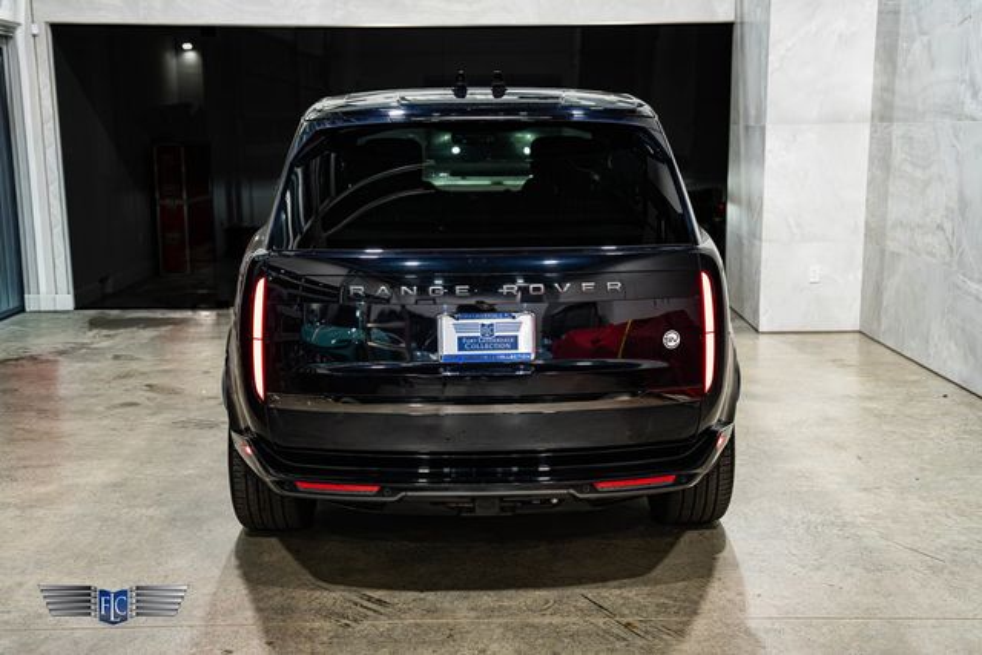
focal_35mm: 44
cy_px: 328
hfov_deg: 44.5
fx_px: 1201
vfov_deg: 30.5
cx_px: 491
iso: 1600
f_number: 4
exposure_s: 1/50
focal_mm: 44
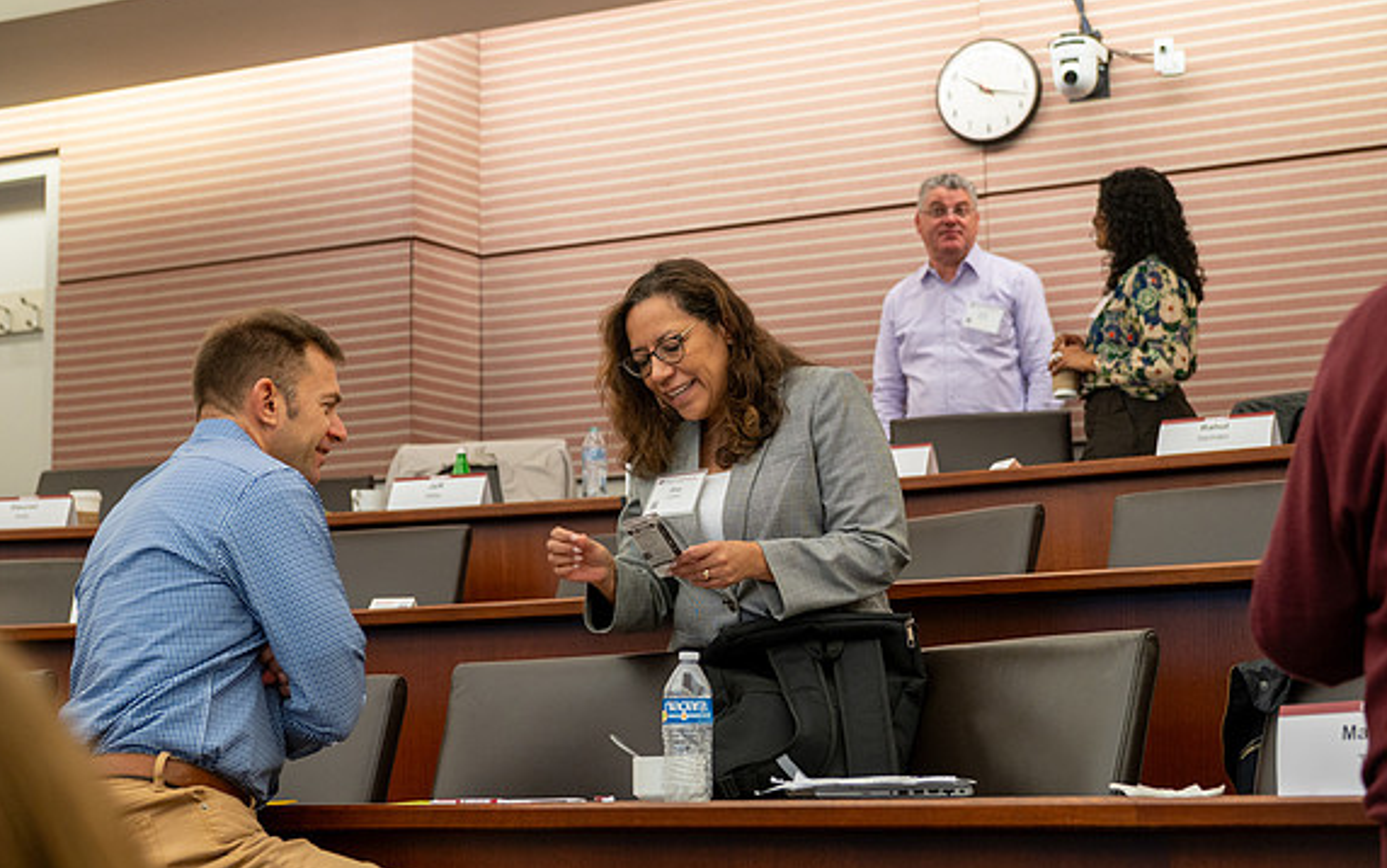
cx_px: 694
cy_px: 438
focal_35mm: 58
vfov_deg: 22.4
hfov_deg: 35.1
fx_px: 2193
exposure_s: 1/100
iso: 1250
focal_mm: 56
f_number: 4
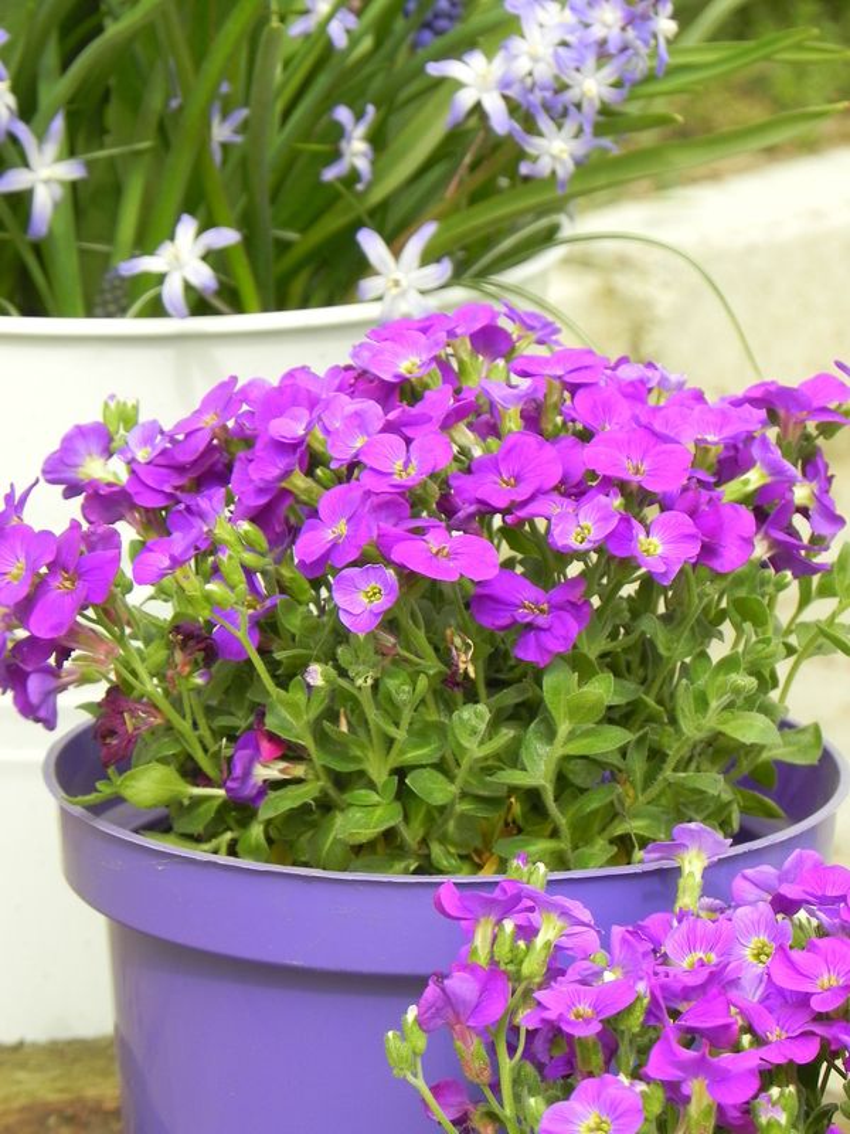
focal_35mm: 184
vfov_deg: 10.7
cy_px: 567
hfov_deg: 8.1
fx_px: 6024
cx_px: 425
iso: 160
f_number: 5
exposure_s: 1/400
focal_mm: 32.7
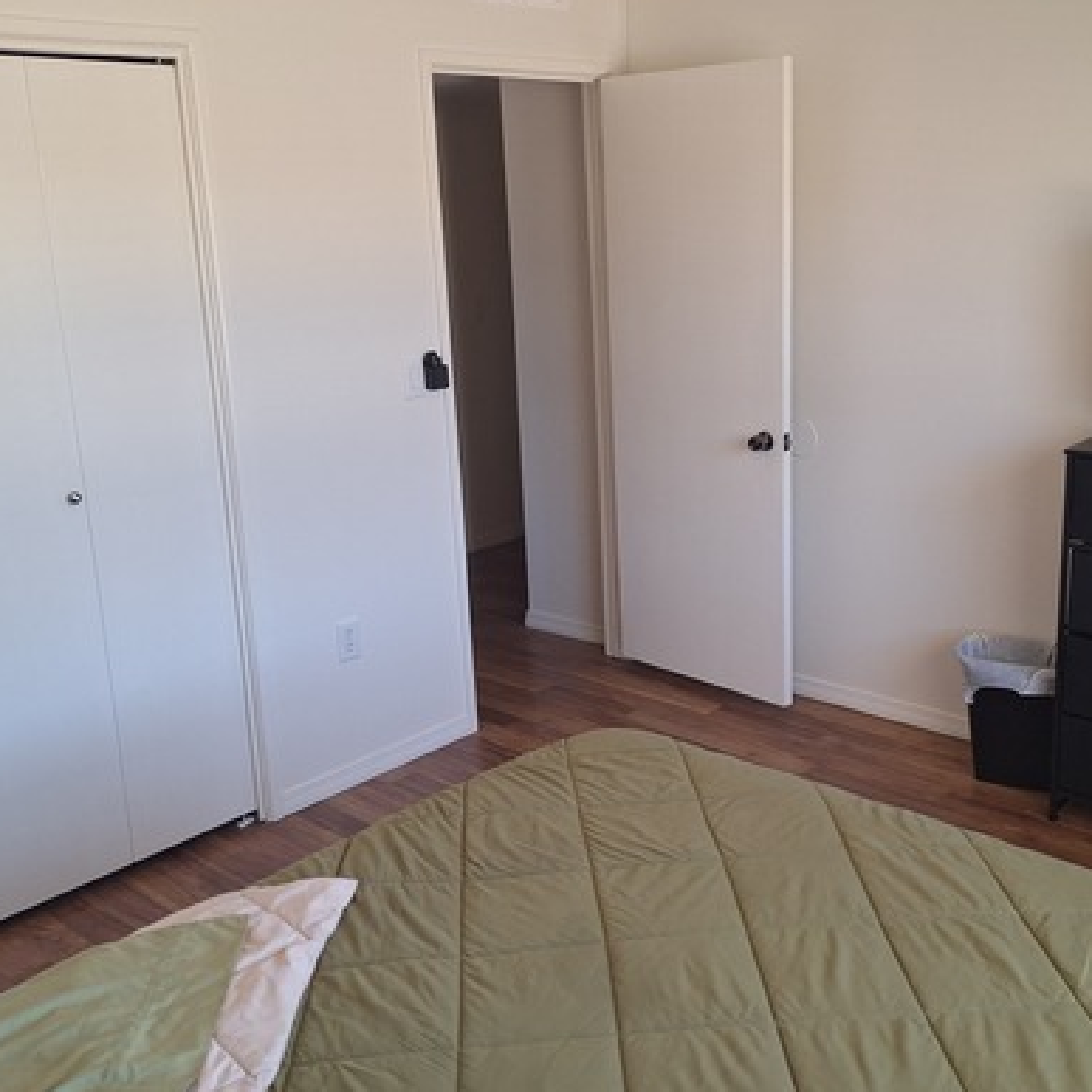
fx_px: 1249
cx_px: 639
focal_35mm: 35
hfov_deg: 47.0
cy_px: 516
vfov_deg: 47.2
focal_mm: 5.54
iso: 64
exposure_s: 1/40
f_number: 1.8
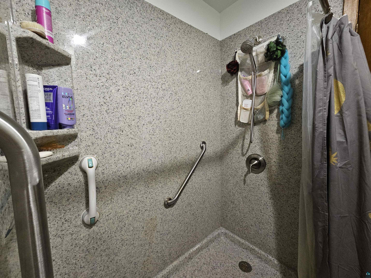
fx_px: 139
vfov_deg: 89.9
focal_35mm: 13
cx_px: 186
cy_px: 139
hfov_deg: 106.2
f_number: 2.2
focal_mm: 2.2
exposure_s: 1/24
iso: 640
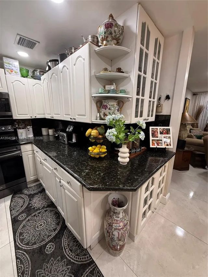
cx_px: 104
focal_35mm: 14
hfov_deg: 85.7
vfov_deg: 102.1
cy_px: 138
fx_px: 112
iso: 250
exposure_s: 1/60
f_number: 2.2
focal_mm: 2.22
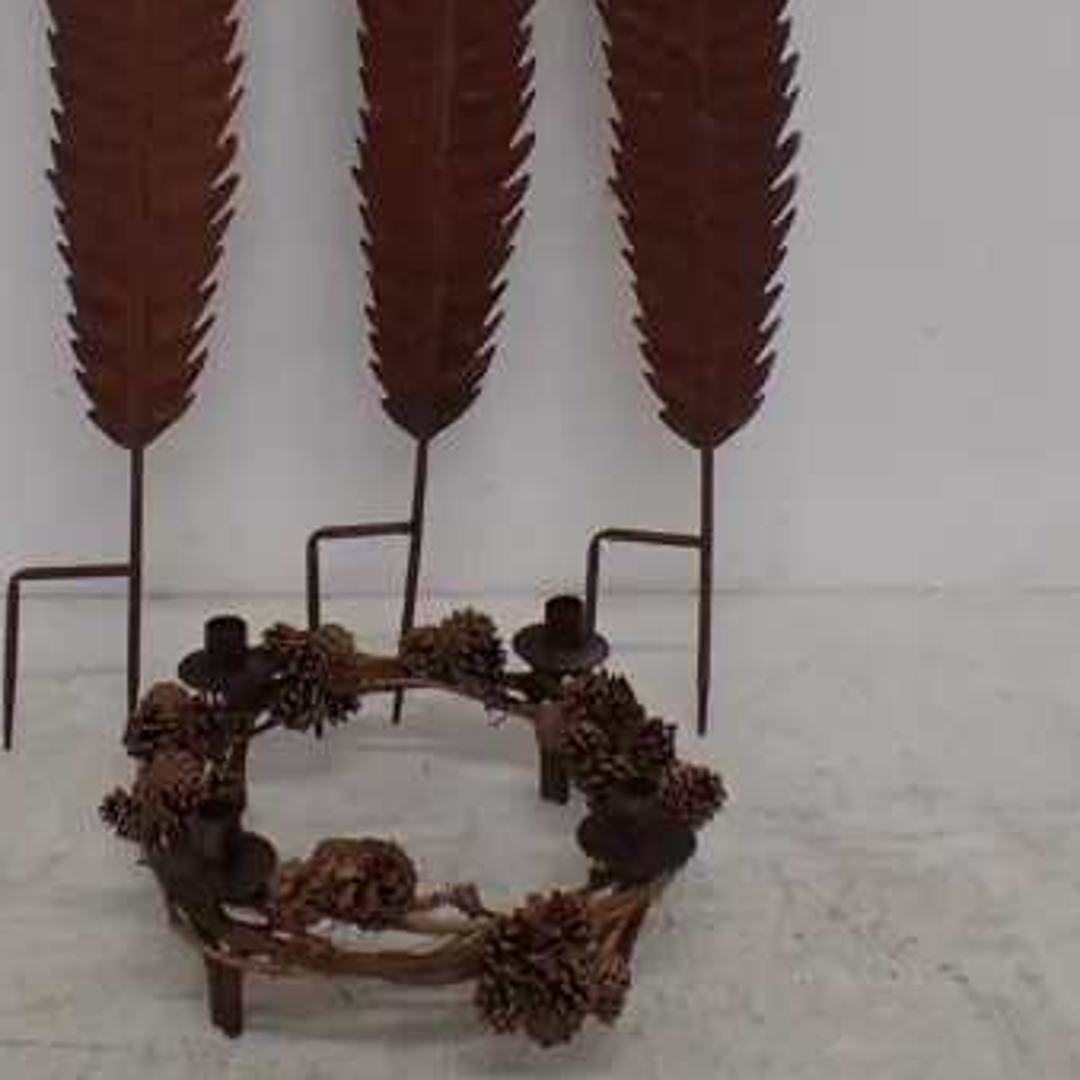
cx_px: 385
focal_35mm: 47
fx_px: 1659
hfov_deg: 35.8
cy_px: 156
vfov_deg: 34.5
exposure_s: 1/125
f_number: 2.3
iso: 200
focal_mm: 5.5
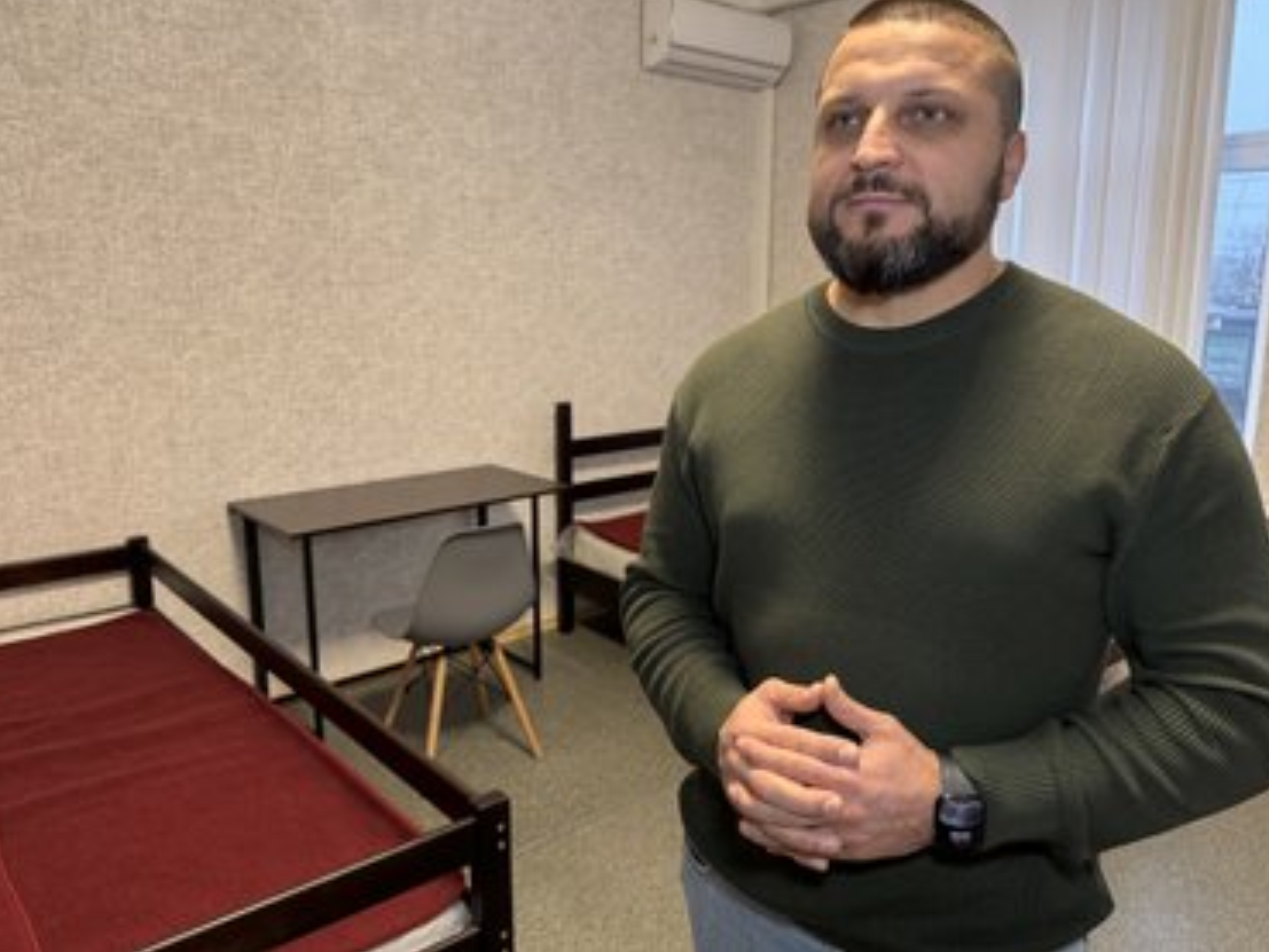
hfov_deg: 67.3
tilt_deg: -10.4
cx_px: 657
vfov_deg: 53.0
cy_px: 440
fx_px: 953
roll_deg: -0.5
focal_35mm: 26
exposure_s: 1/50
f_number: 1.78
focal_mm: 6.76
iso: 400
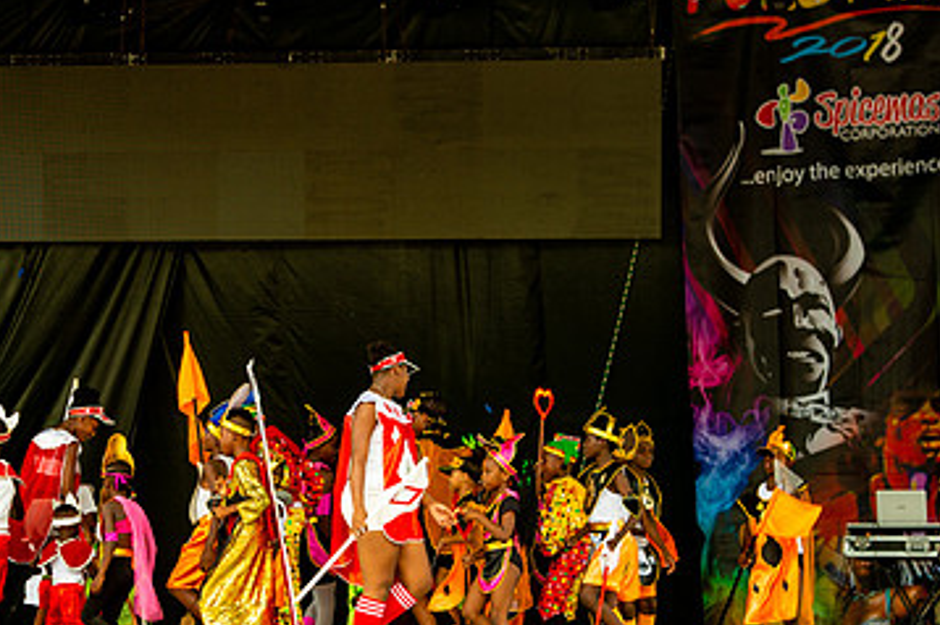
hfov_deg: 12.6
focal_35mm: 162
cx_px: 215
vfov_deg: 8.4
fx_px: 4226
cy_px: 452
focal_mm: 100
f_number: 5.6
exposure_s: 1/200
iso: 160
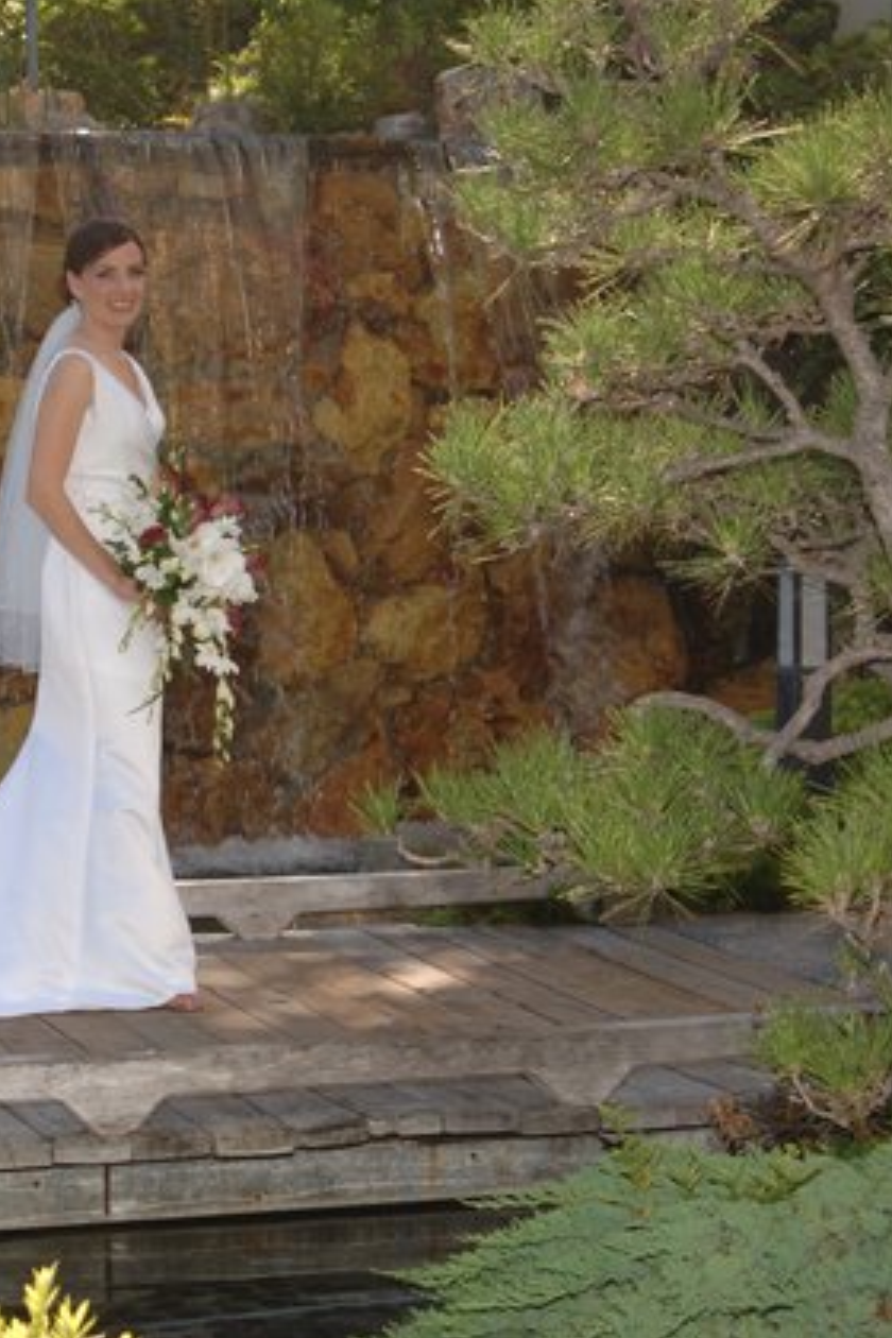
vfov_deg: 19.5
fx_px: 3902
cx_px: 140
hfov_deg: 13.0
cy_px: 671
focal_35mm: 105
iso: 400
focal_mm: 46
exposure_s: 1/250
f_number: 9
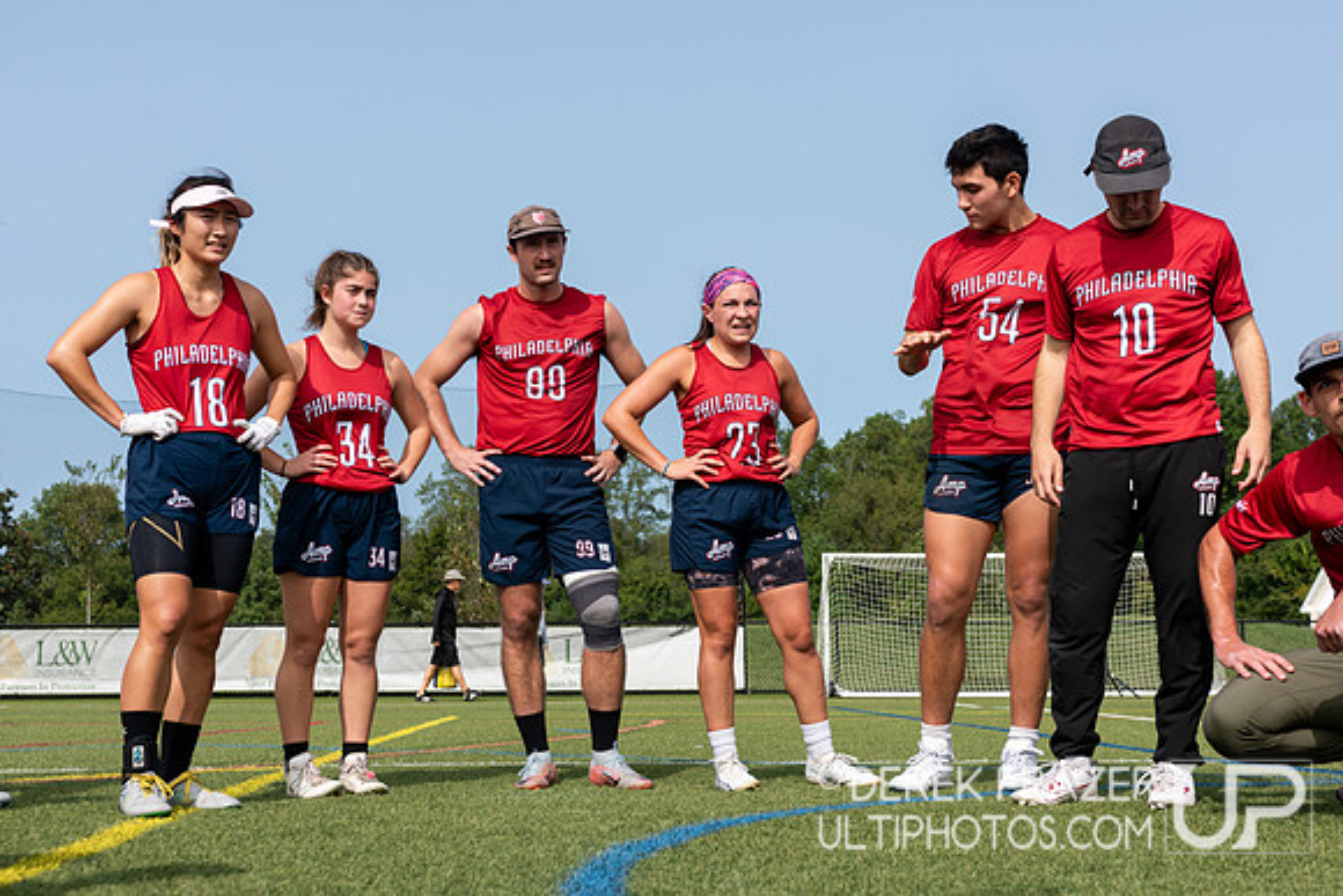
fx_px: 1927
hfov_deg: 38.4
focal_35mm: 52
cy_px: 433
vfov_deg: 26.2
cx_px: 693
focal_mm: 50
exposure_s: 1/800
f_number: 8
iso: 180
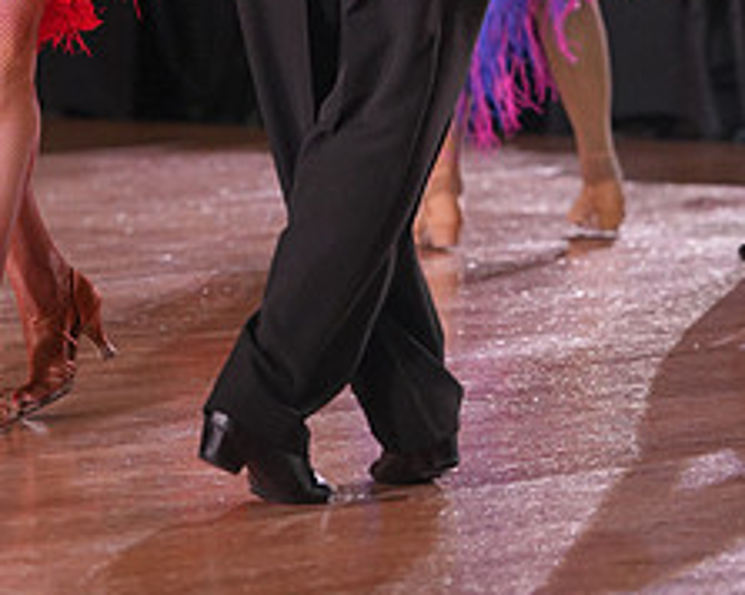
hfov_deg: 5.6
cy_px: -150
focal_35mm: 347
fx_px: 7644
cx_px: 192
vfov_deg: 4.4
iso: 1600
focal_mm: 142
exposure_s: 1/500
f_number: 4
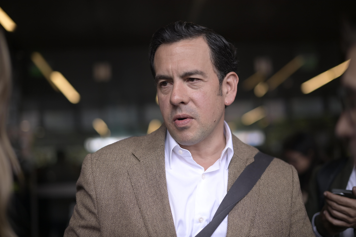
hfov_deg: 39.6
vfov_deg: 27.0
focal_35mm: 50
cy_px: 118
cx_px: 178
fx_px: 494
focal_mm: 50
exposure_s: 1/1250
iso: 320
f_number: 1.8
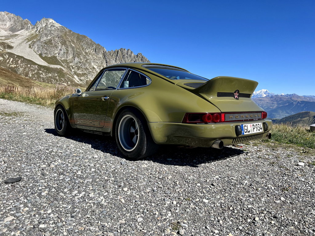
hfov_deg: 67.3
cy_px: 118
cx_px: 158
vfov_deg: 53.1
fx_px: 237
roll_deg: -0.5
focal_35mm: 26
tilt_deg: -4.6
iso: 50
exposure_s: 1/3968
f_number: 1.5
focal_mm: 5.7
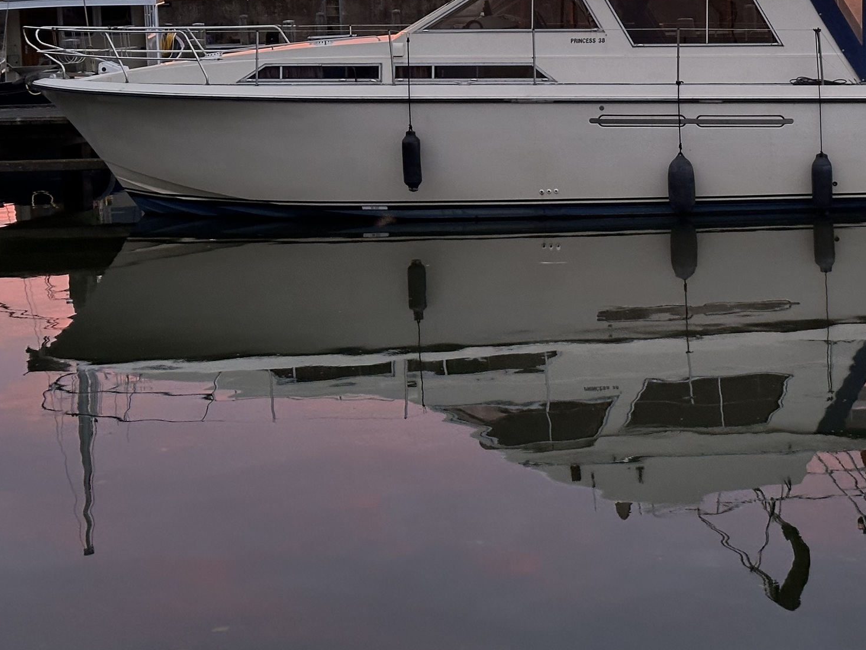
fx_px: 2052
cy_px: 111
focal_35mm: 82
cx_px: 672
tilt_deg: -2.7
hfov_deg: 23.5
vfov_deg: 17.8
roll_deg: +2.5
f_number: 1.78
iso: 160
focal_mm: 6.86
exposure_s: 1/60
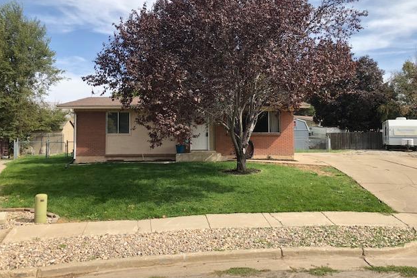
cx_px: 213
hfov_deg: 61.9
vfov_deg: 43.6
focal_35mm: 30
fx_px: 347
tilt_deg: +4.1
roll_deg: +0.1
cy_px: 126
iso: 20
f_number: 1.8
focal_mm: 3.99
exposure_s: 1/657
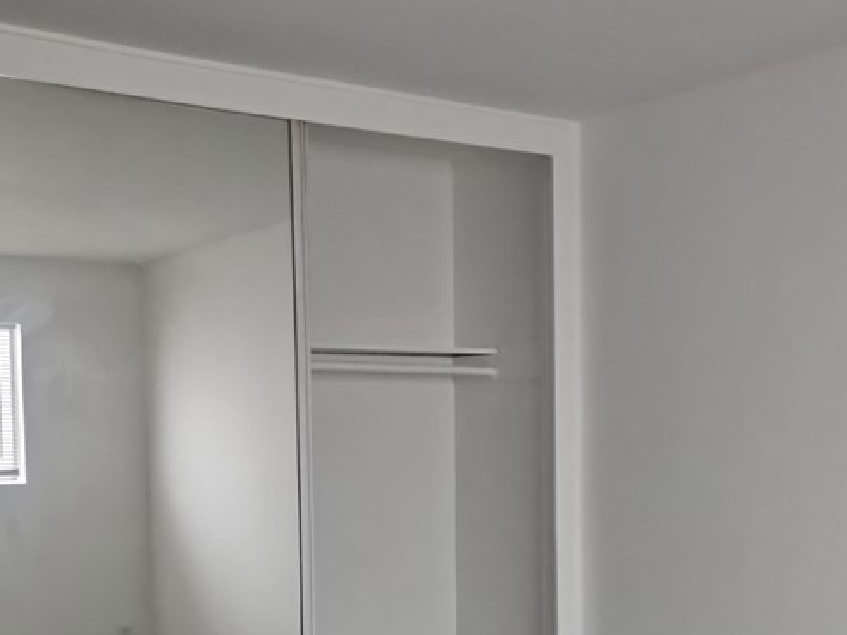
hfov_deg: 36.2
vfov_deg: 27.6
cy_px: 485
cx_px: 606
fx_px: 1272
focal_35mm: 52
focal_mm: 4.71
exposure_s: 1/40
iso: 143
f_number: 1.7
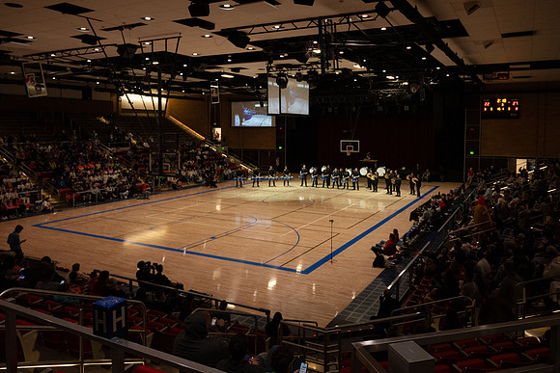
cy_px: 153
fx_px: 454
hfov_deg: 63.3
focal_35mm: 29
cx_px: 278
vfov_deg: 44.5
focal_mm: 24
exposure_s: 1/320
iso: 2500
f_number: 4
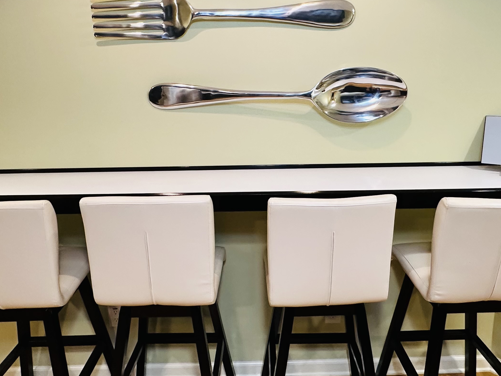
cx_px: 263
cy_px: 141
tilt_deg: -9.1
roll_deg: +0.2
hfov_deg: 65.3
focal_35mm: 27
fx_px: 391
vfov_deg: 50.8
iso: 320
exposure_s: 1/60
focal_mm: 2.22
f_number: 2.2
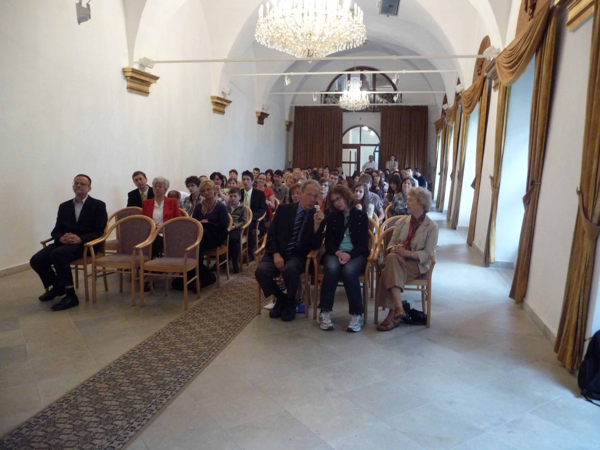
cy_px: 225
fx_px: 485
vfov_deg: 49.7
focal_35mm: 28
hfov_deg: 63.4
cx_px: 300
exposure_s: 1/13
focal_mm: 4.7
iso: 400
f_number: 3.3
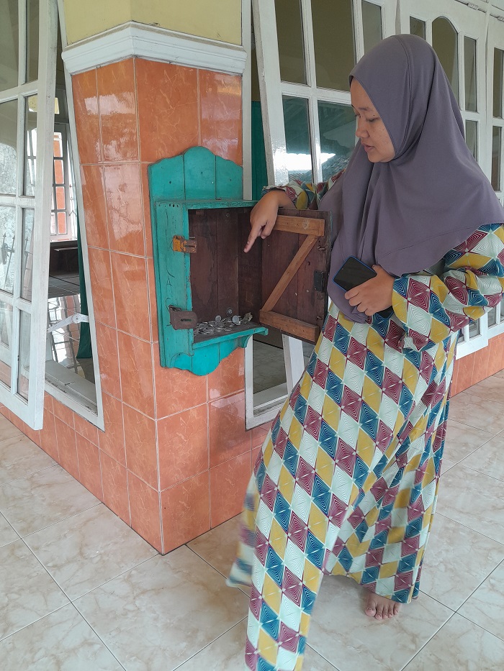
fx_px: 524
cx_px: 252
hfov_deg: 51.4
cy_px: 336
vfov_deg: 65.3
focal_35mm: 27
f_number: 1.8
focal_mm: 4
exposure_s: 1/50
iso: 80
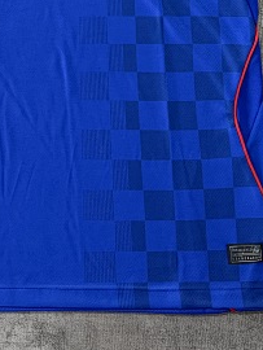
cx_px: 32
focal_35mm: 71
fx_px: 718
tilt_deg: -78.1
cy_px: -47
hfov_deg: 20.4
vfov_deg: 25.2
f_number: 1.78
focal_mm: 6.76
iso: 320
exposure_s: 1/60
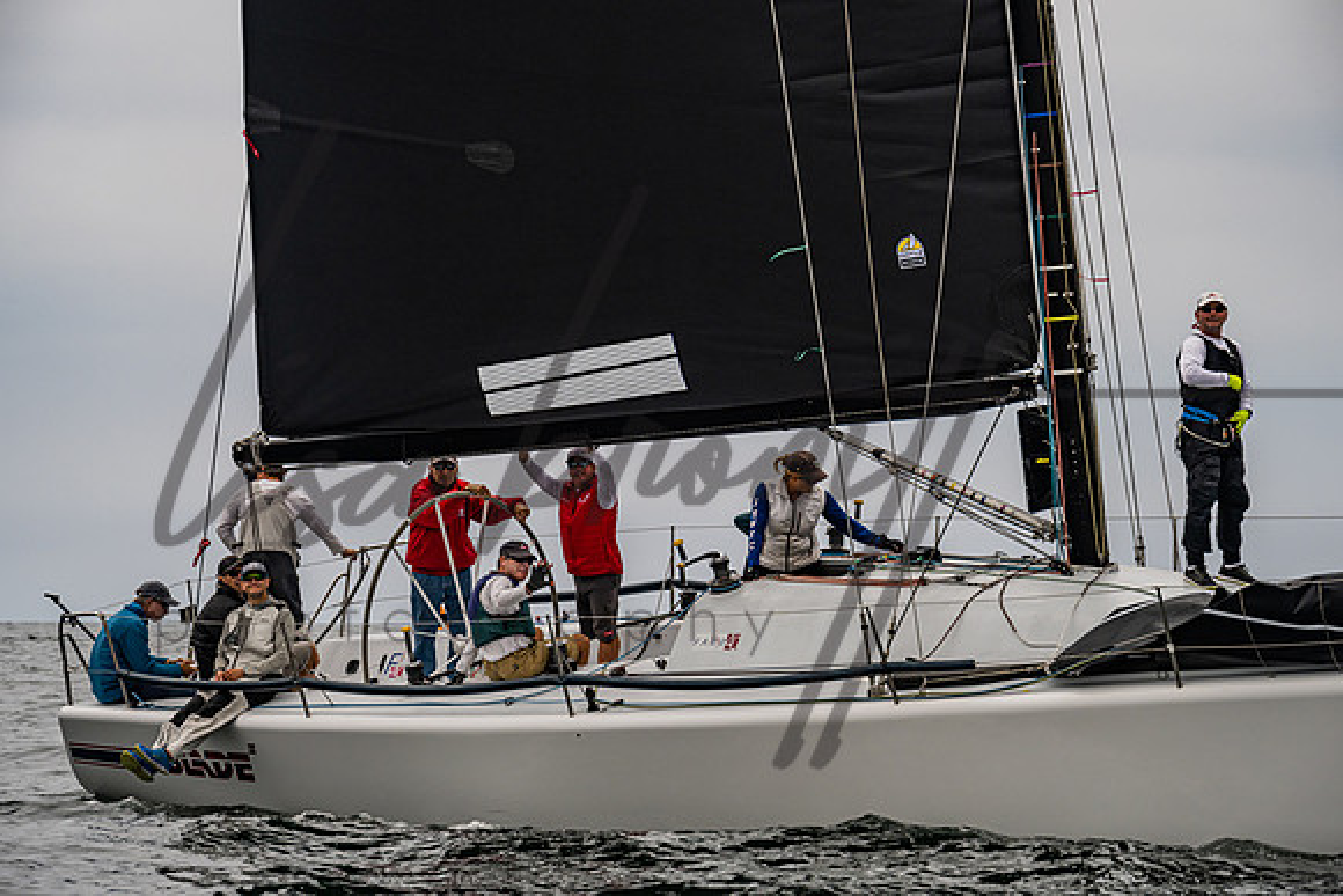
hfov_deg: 17.5
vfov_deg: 11.7
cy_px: 427
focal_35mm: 117
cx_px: 683
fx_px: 4372
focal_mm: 105
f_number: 6.3
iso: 250
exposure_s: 1/1600
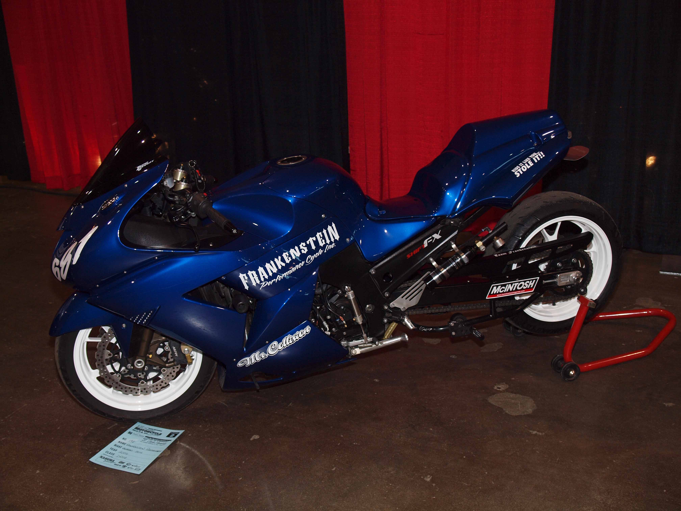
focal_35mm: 40
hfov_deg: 46.8
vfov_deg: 36.0
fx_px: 787
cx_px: 340
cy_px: 256
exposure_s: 1/60
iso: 200
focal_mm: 20
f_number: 2.9
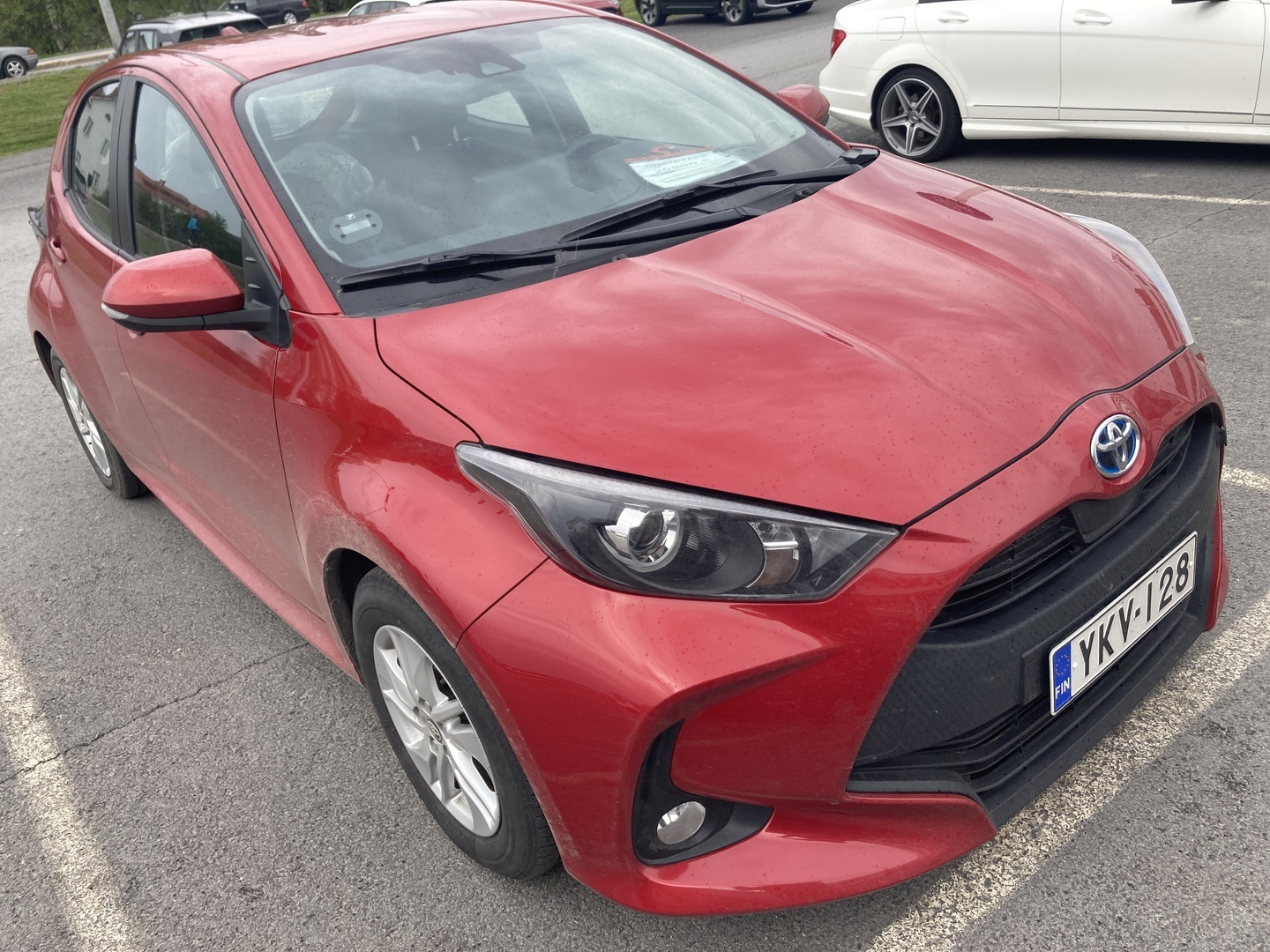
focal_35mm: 28
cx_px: 635
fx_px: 1027
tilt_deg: -22.7
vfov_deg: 49.7
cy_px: 476
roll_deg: +10.0
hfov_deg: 63.4
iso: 20
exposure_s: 1/457
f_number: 1.8
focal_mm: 3.99
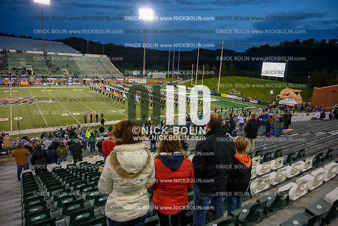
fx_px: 225
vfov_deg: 53.2
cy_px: 113
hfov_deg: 73.7
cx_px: 169
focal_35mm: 24
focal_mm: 24
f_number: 4
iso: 2000
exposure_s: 1/250
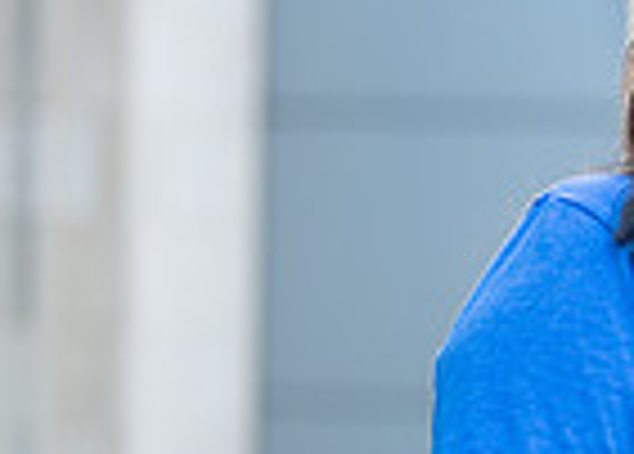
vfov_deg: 5.8
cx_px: 1108
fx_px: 4506
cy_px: 474
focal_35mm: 250
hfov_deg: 7.8
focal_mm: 50
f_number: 1.2
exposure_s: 1/1000
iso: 250
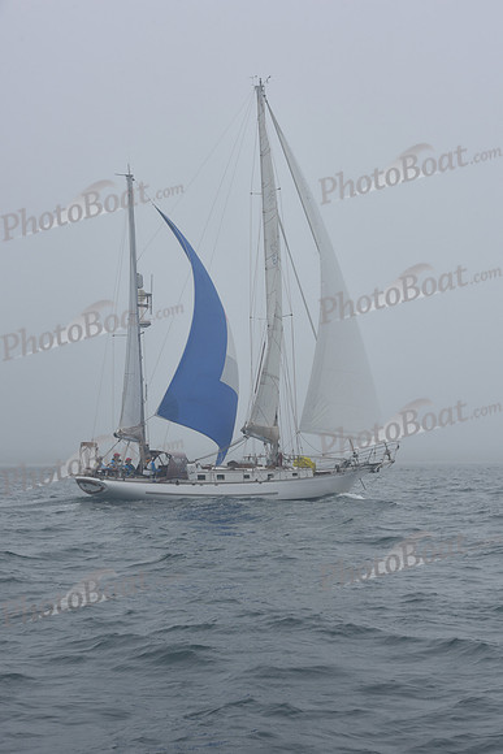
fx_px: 1466
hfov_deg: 19.5
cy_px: 377
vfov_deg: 28.8
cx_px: 252
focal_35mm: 70
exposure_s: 1/800
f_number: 11
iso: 250
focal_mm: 70
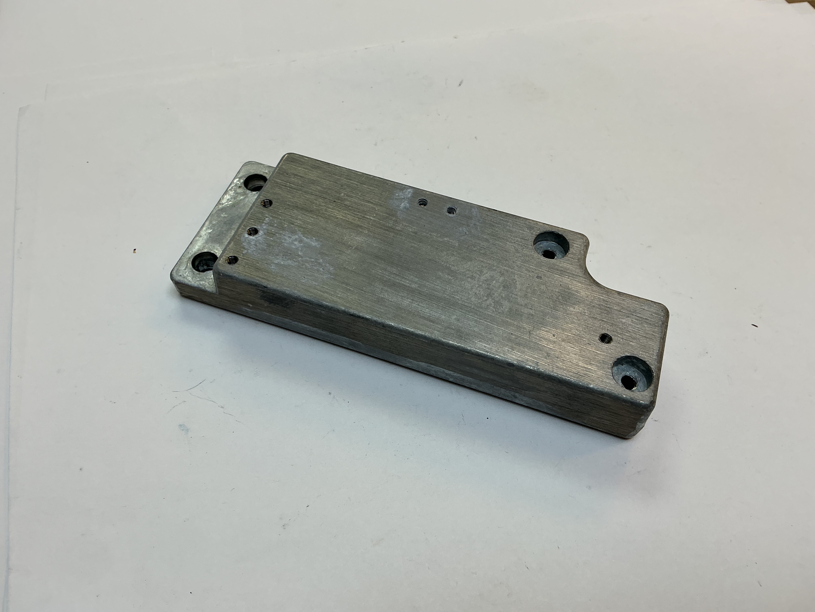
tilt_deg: -59.2
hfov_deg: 61.7
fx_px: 683
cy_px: 306
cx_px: 408
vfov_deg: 48.2
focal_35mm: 29
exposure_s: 1/100
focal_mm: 3
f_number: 1.8
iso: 20
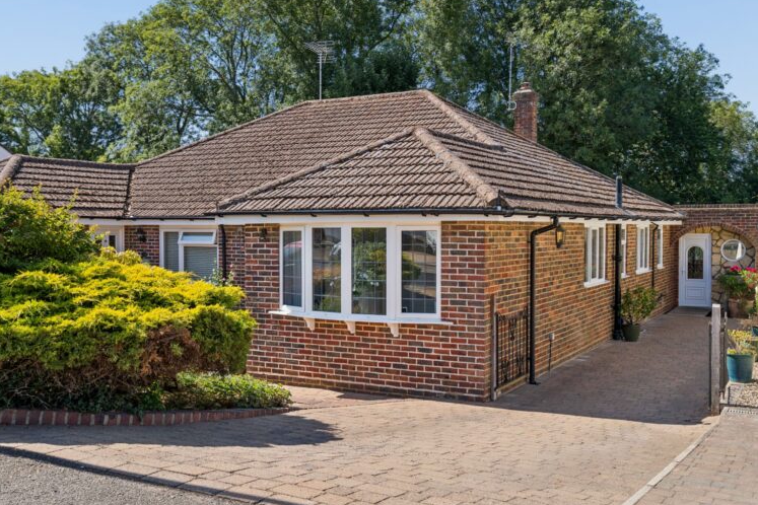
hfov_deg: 53.1
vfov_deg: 36.9
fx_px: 758
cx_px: 387
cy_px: 247
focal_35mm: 36
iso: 320
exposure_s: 1/500
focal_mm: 35
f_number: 5.6
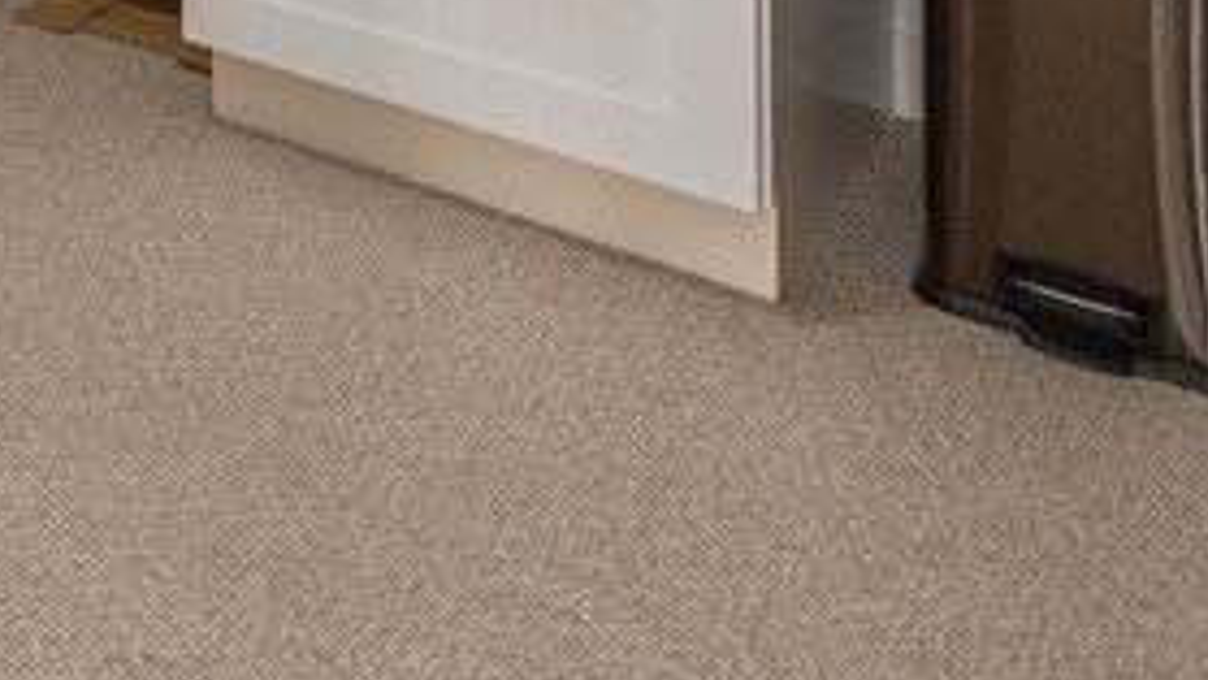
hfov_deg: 28.8
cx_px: -413
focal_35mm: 57
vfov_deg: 16.2
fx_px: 1826
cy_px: -686
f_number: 9
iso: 200
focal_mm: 14
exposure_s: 1/60
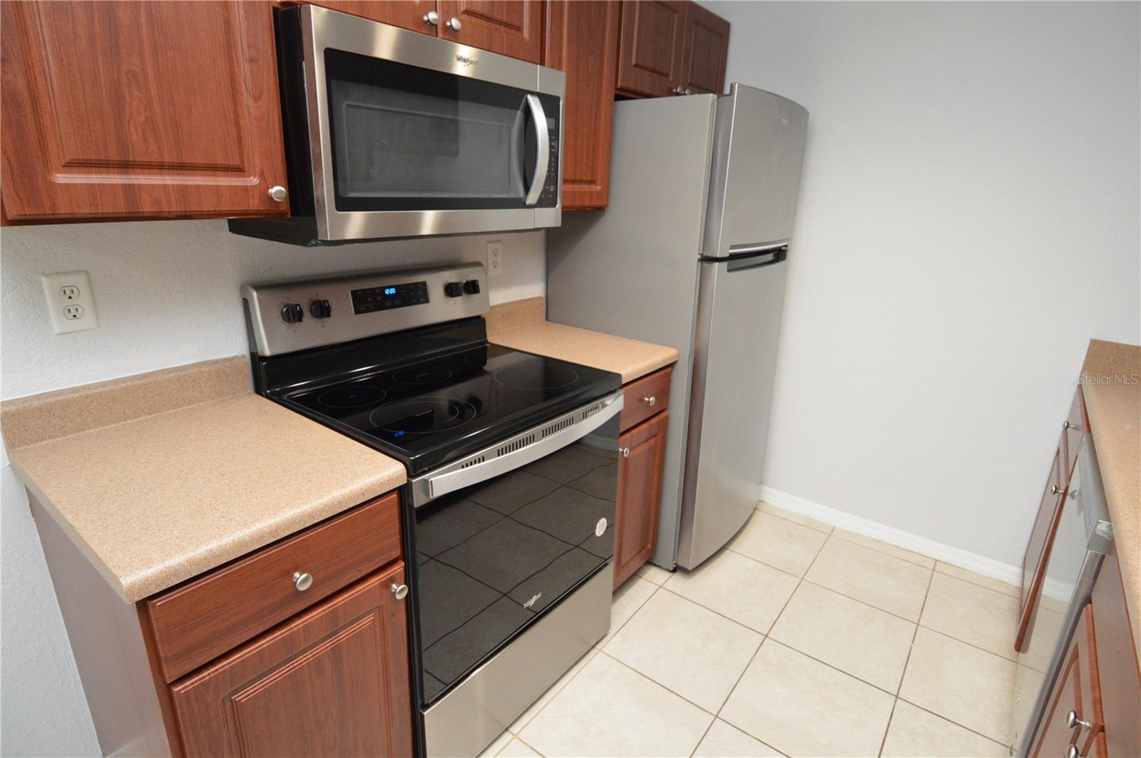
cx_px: 570
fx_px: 570
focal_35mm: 18
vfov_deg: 67.3
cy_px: 379
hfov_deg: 90.1
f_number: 4
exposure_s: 1/60
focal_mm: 12
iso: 1600
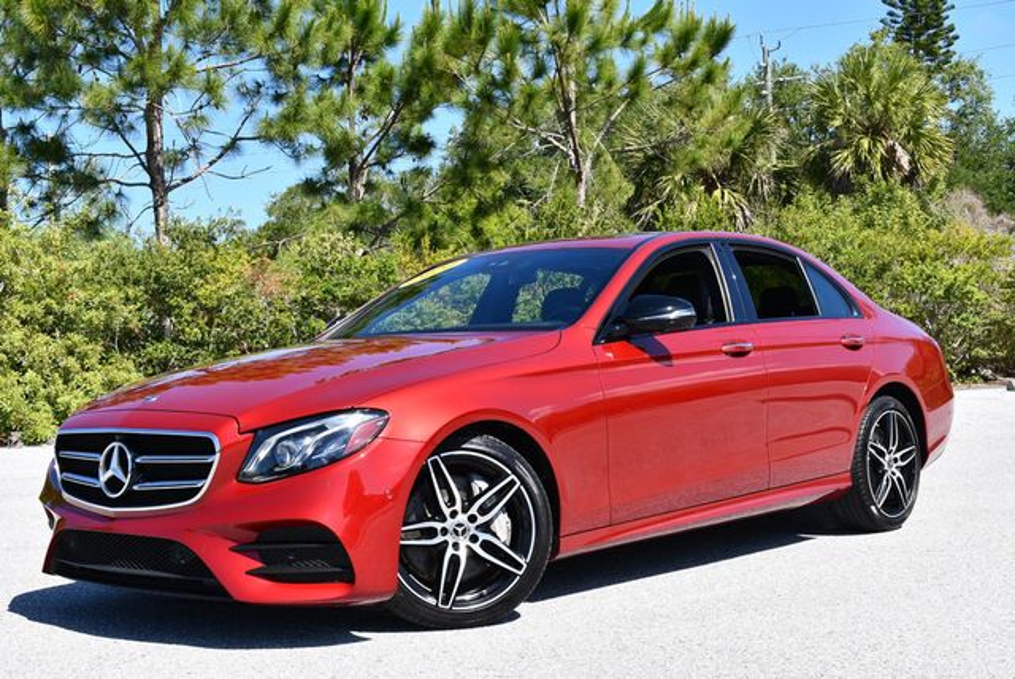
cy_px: 340
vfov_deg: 26.0
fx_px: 1467
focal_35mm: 52
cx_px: 508
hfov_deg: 38.2
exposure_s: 1/250
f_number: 8
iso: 160
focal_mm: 26
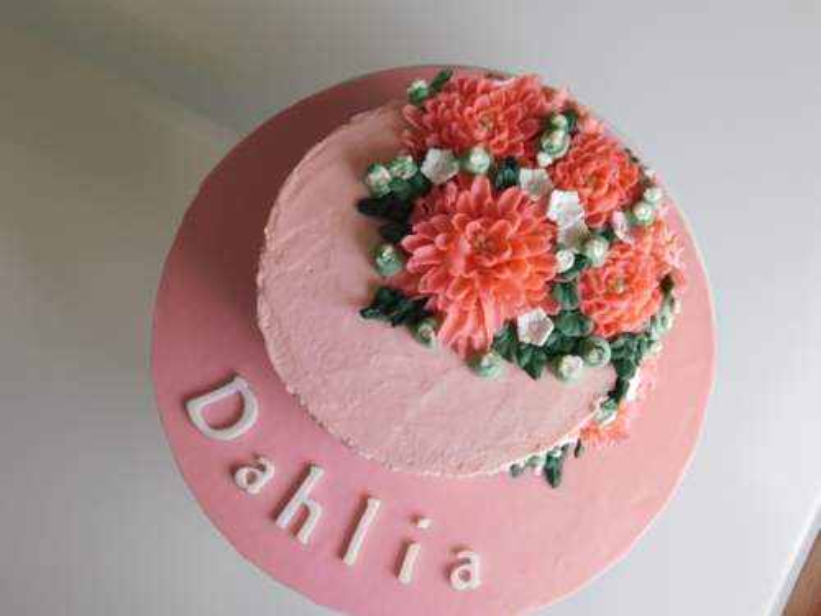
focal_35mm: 40
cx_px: 410
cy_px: 308
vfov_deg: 36.0
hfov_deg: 46.8
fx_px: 949
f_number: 3.6
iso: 125
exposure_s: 1/40
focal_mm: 7.1
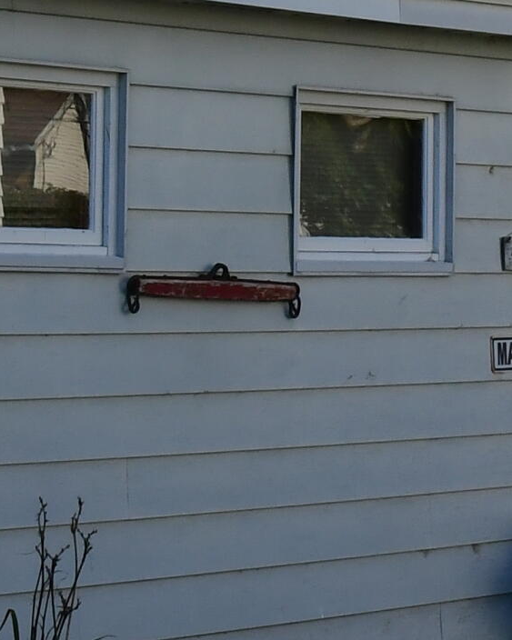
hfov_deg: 10.7
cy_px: 36
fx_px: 2728
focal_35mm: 144
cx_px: 387
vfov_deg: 13.2
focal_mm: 18
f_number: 16
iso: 500
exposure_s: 1/160
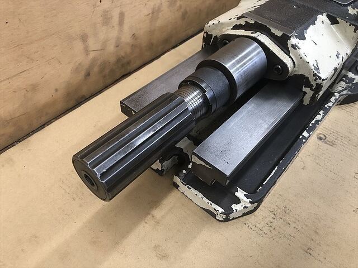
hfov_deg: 63.4
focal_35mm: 28
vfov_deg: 49.7
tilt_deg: -49.2
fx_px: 290
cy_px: 134
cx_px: 179
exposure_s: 1/15
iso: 50
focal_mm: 3.99
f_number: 1.8
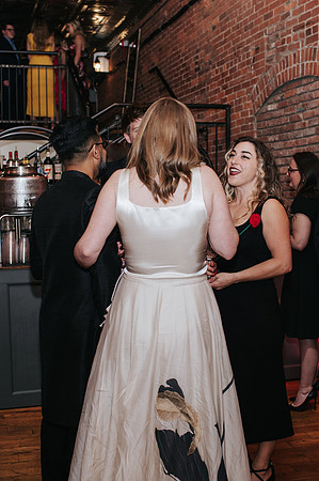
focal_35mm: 53
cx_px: 133
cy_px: 240
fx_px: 700
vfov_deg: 37.8
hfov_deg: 25.6
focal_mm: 35
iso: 800
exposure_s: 1/200
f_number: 3.2
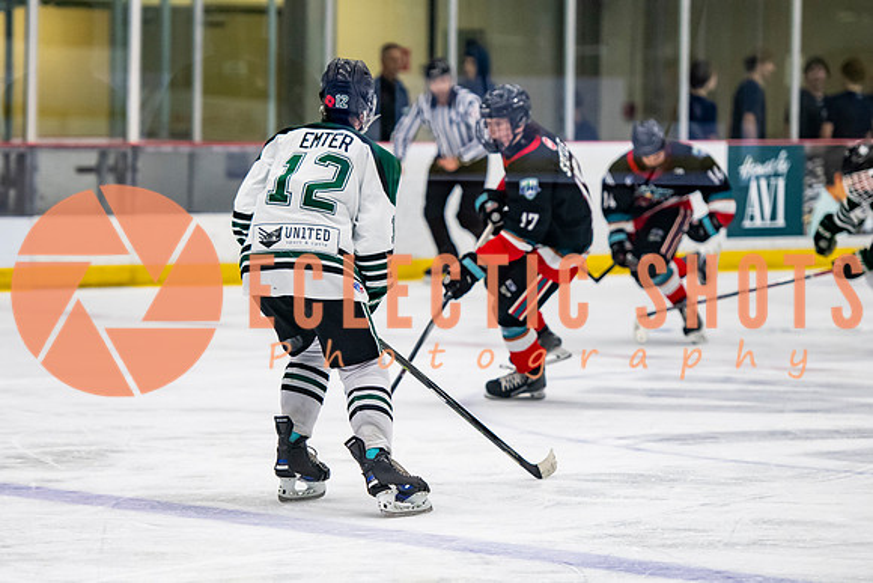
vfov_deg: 6.5
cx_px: 377
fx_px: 5100
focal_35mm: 210
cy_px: 340
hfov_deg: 9.8
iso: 2000
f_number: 3.2
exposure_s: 1/640
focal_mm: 145
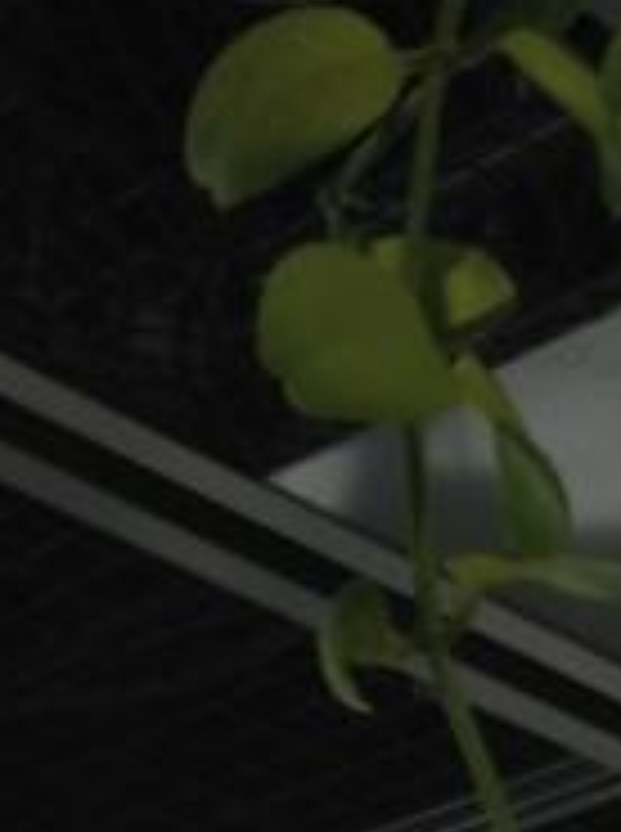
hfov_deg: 10.2
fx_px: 3432
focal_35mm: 143
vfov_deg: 12.6
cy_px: 1484
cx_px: -144
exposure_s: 1/120
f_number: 2.4
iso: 50
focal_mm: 4.12
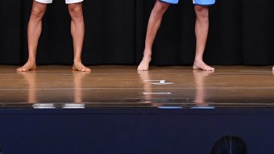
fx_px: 2549
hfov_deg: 6.2
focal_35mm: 351
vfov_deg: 3.5
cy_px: -47
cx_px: 129
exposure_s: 1/400
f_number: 5.6
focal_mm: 98
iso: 8000
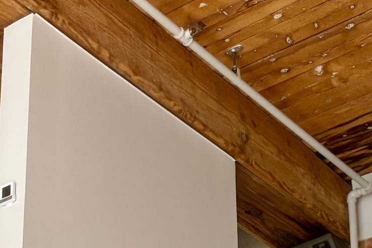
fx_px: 1157
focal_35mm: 112
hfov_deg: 18.3
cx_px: 193
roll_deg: +1.4
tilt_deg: +25.3
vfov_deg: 11.9
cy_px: 325
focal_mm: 5.96
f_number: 1.6
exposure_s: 1/60
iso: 200
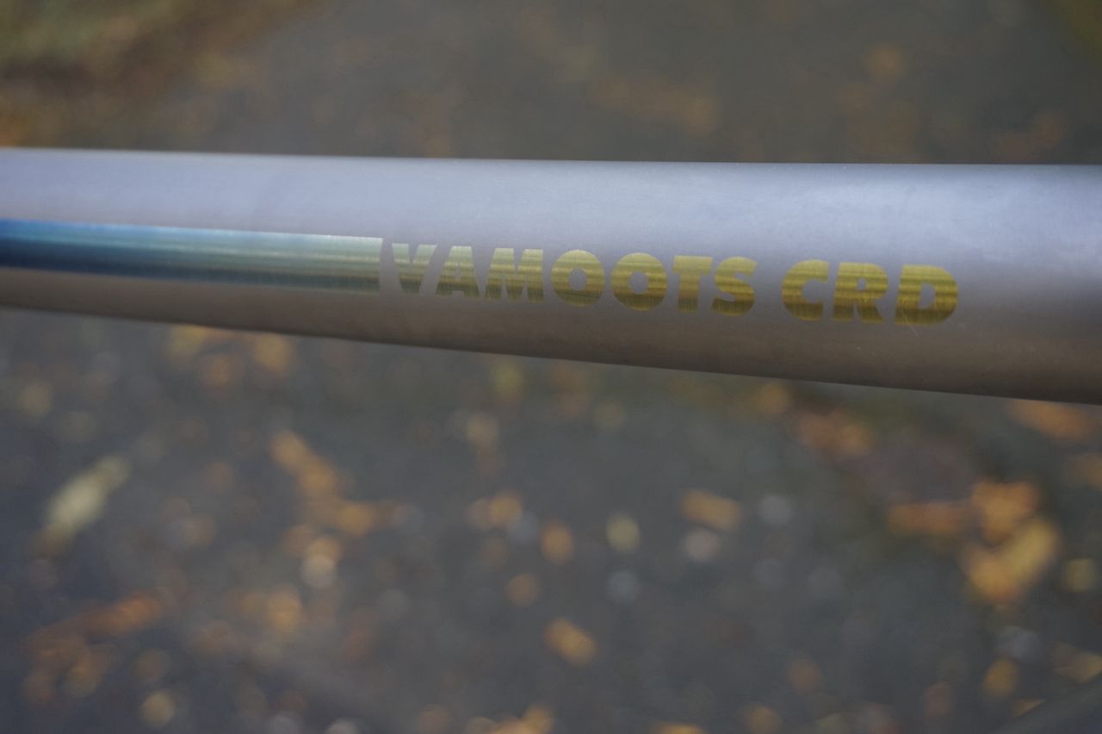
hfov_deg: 46.4
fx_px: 1285
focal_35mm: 42
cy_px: 367
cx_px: 551
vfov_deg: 31.9
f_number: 4.5
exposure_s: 1/30
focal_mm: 28
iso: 200
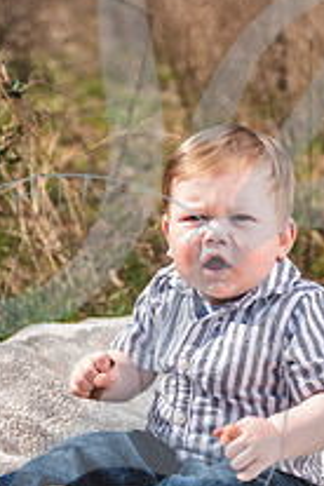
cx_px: 176
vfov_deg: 20.8
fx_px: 1323
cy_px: 214
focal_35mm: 98
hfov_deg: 14.0
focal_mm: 45
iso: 100
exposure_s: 1/1250
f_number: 2.8
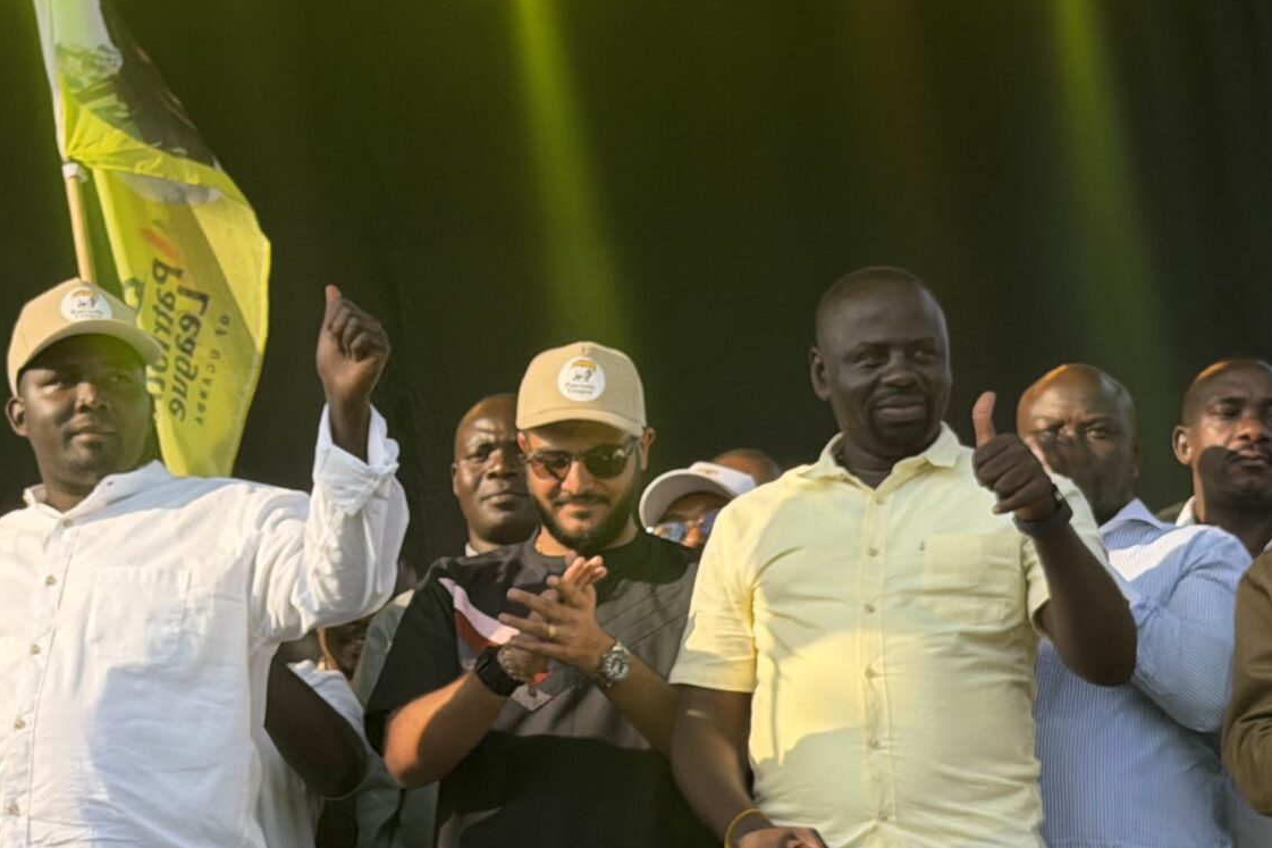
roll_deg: -0.1
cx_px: 506
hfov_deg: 17.9
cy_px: 601
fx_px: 4027
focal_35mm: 114
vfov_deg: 12.0
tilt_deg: +11.3
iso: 100
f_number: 1.78
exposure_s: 1/1456
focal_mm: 6.76
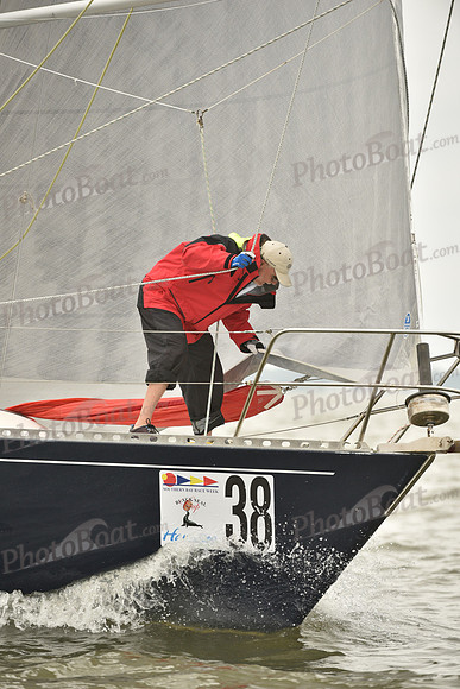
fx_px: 6704
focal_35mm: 350
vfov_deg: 5.9
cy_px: 344
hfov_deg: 3.9
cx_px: 230
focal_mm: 350
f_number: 6.3
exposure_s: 1/800
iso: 400
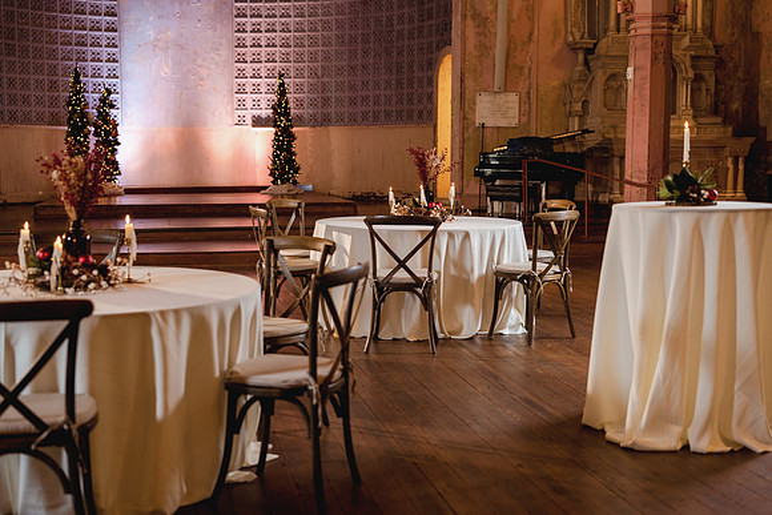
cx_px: 386
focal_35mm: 50
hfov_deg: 39.6
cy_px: 258
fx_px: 1072
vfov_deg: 27.0
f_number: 2.5
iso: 400
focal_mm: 50
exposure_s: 1/60
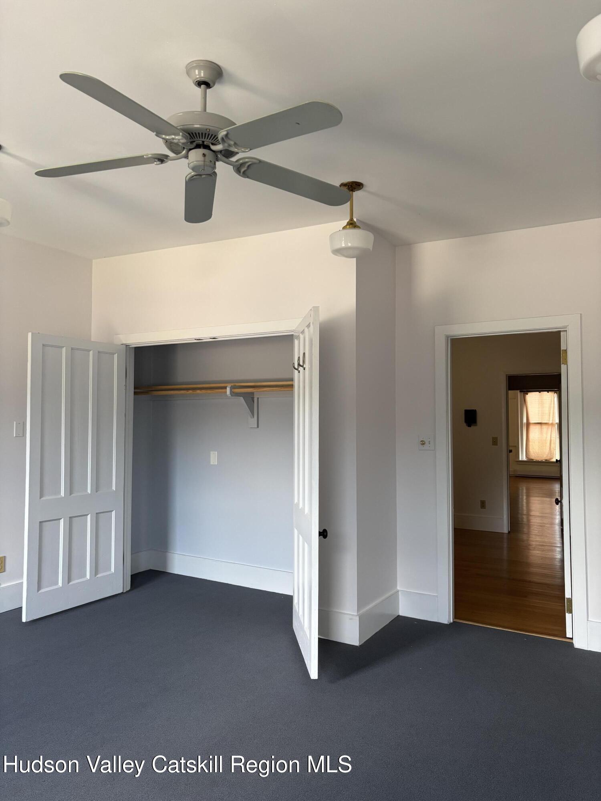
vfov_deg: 67.3
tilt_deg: +3.0
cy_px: 400
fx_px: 602
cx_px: 300
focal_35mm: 26
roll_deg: -0.7
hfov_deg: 53.1
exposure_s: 1/93
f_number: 1.6
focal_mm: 5.96
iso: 125
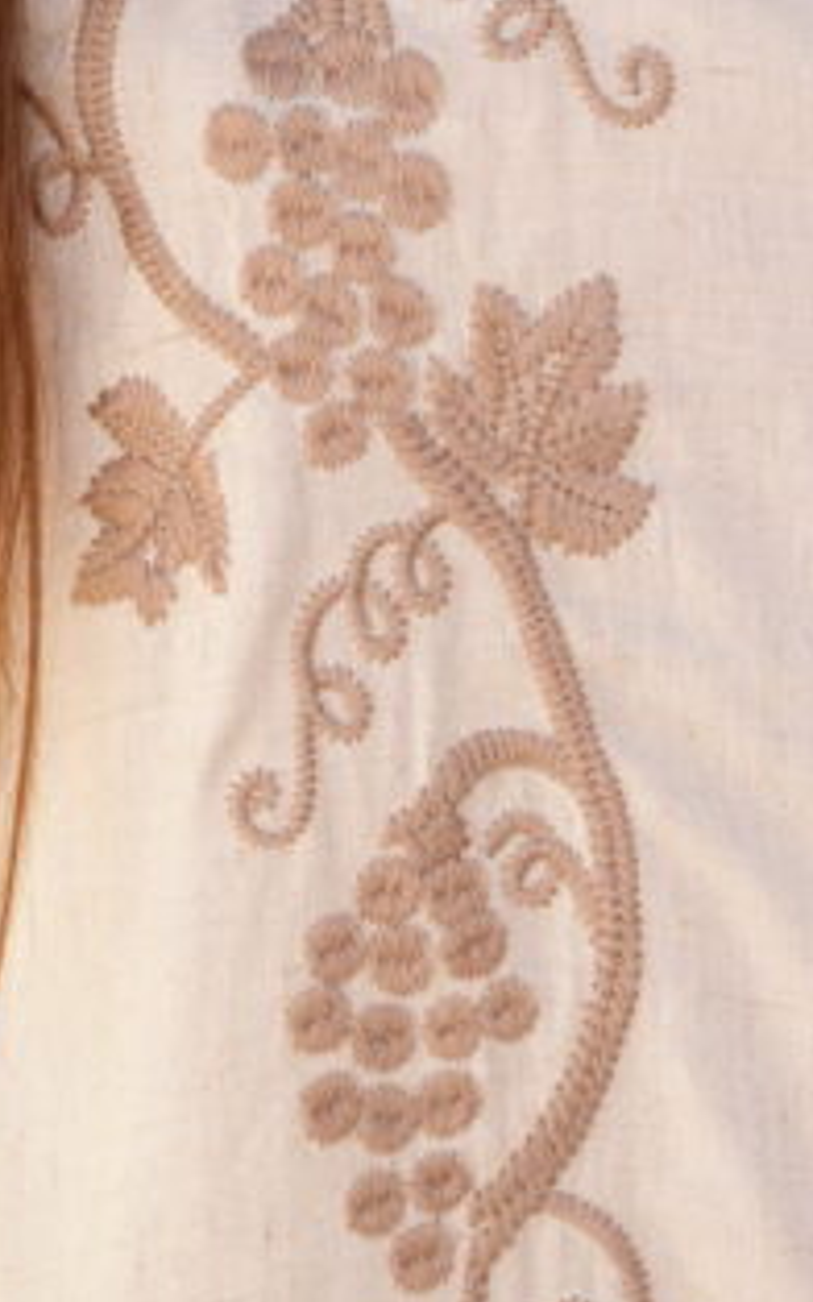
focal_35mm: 146
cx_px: 805
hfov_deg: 8.9
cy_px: 369
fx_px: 5181
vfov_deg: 14.3
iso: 160
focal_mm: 50
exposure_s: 1/125
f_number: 8
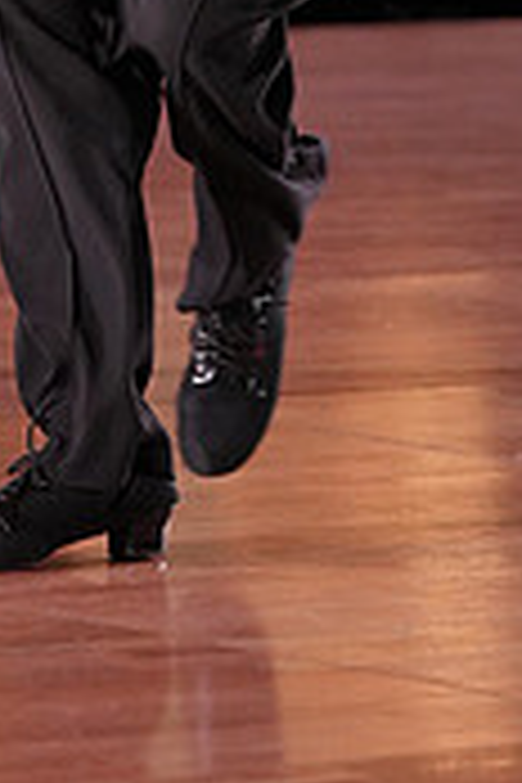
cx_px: -34
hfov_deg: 3.4
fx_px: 8786
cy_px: -346
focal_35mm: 404
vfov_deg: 5.1
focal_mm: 121
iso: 2000
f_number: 4
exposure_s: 1/500
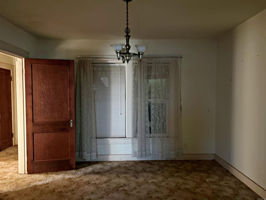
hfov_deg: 67.3
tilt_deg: -1.6
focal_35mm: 26
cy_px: 100
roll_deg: +1.0
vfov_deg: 53.1
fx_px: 200
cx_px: 133
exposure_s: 1/30
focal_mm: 5.7
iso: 800
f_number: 1.5
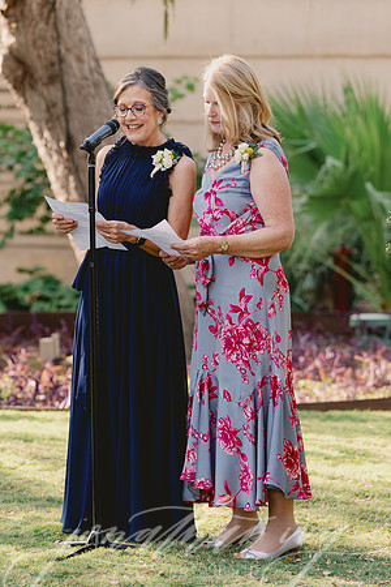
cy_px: 294
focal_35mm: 201
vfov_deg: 10.2
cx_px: 196
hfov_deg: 6.8
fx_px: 3274
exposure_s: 1/250
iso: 200
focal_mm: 134
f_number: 3.5
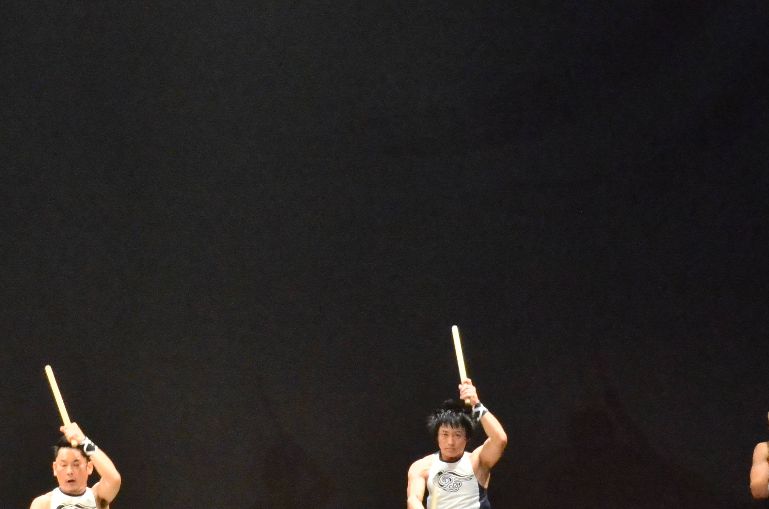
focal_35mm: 182
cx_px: 159
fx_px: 3879
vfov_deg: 7.5
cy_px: 231
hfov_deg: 11.3
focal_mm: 58
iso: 6400
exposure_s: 1/200
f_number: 8
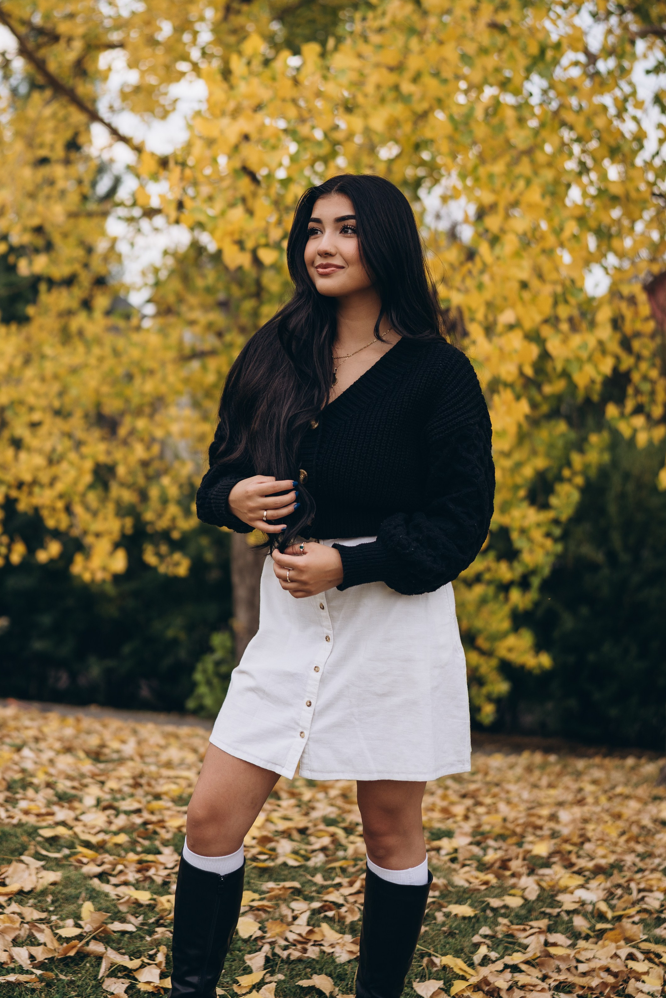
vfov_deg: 43.4
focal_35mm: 45
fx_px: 1249
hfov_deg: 29.9
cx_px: 308
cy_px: 404
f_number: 1.6
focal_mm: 35
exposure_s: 1/2000
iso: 100
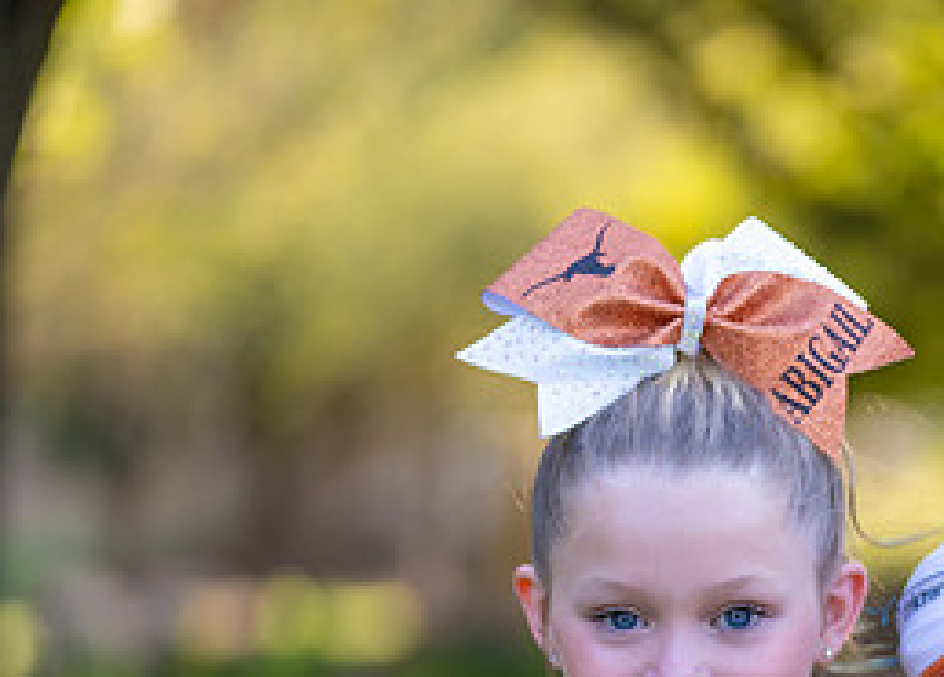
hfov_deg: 7.1
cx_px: 1038
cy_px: 752
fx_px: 7597
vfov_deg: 5.1
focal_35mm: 283
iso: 200
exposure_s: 1/320
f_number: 2.8
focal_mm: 118
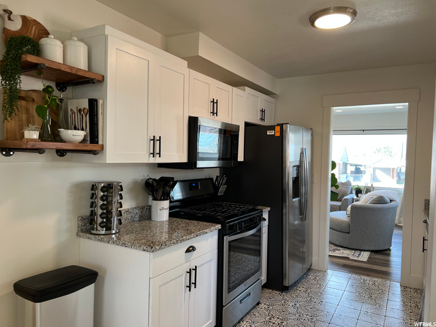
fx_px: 327
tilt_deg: -2.3
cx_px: 218
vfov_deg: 53.1
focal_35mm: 26
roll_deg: -1.6
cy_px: 164
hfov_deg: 67.3
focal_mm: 5.7
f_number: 1.5
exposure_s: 1/120
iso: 80
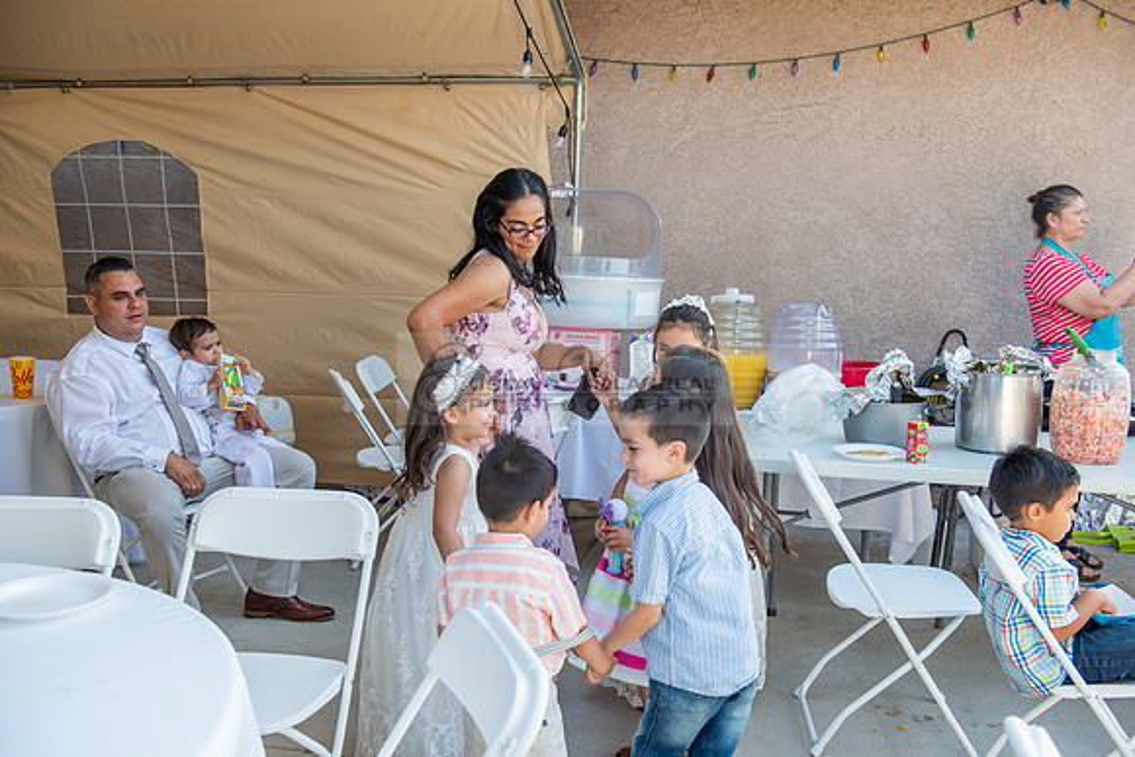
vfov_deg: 36.9
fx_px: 1135
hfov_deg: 53.1
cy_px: 378
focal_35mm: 36
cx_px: 568
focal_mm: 36
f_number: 4.5
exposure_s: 1/250
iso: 200
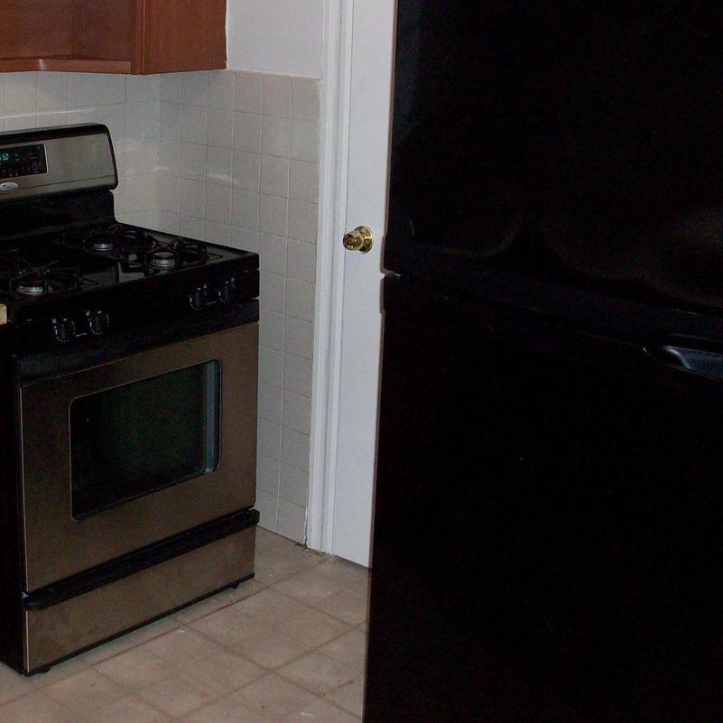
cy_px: 240
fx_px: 1276
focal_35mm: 54
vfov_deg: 31.4
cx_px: 225
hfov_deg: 31.3
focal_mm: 5.7
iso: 160
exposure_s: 1/60
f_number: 2.8
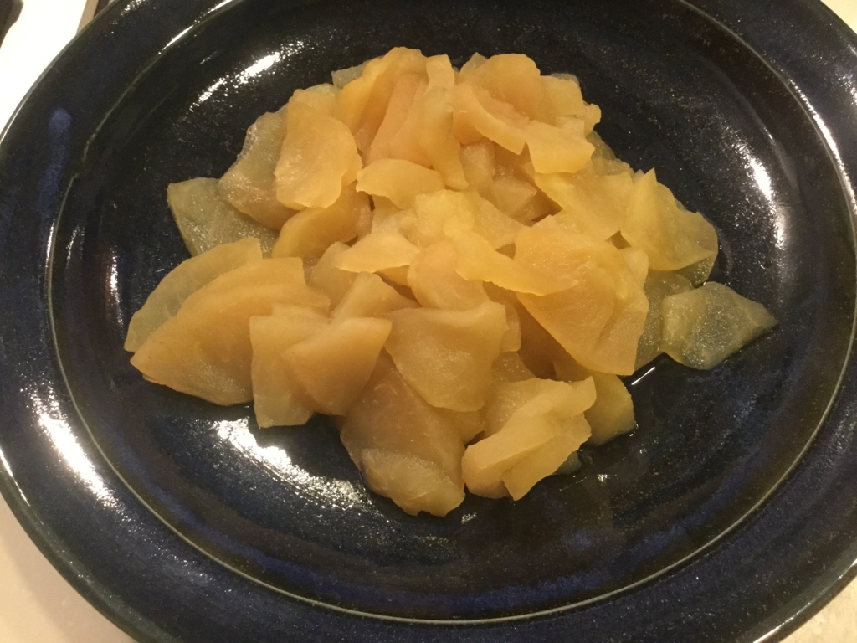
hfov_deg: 58.4
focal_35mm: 31
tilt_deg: -62.4
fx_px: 767
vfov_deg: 45.4
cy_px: 322
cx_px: 428
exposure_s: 1/15
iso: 250
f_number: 2.4
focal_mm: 3.3
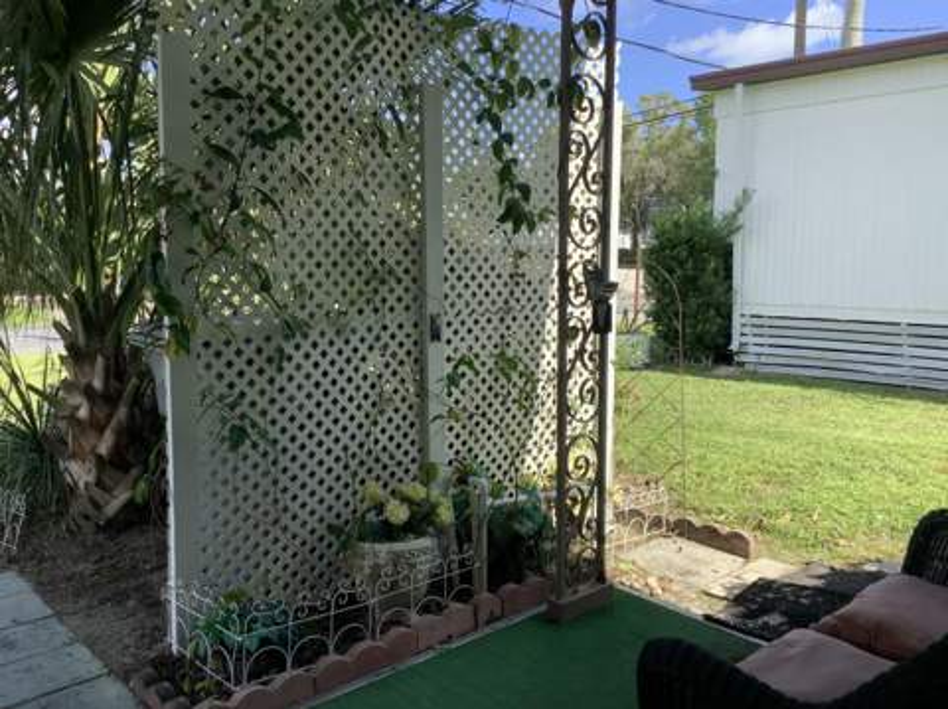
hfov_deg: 58.4
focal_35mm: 31
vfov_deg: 45.4
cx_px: 474
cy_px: 354
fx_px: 848
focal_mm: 3.3
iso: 25
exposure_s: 1/468
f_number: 2.4
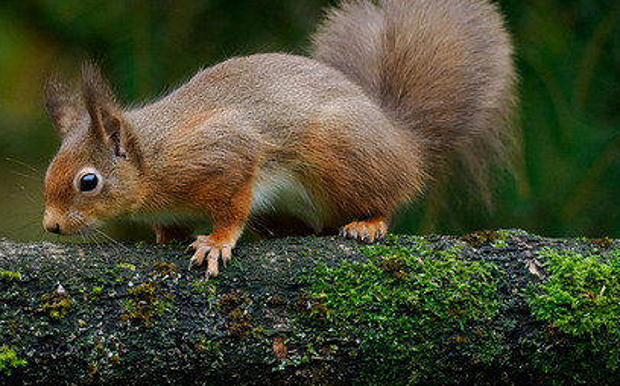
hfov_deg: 2.1
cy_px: 157
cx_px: 164
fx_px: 16727
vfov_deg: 1.3
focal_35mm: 991
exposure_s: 1/320
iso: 2000
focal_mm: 300
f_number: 4
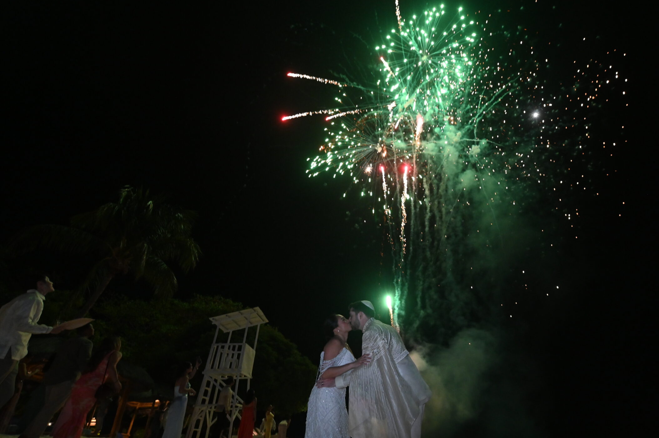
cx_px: 380
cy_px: 262
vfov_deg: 69.7
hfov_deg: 92.6
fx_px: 311
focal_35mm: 17
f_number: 2.8
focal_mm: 14
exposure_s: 1/30
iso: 2500
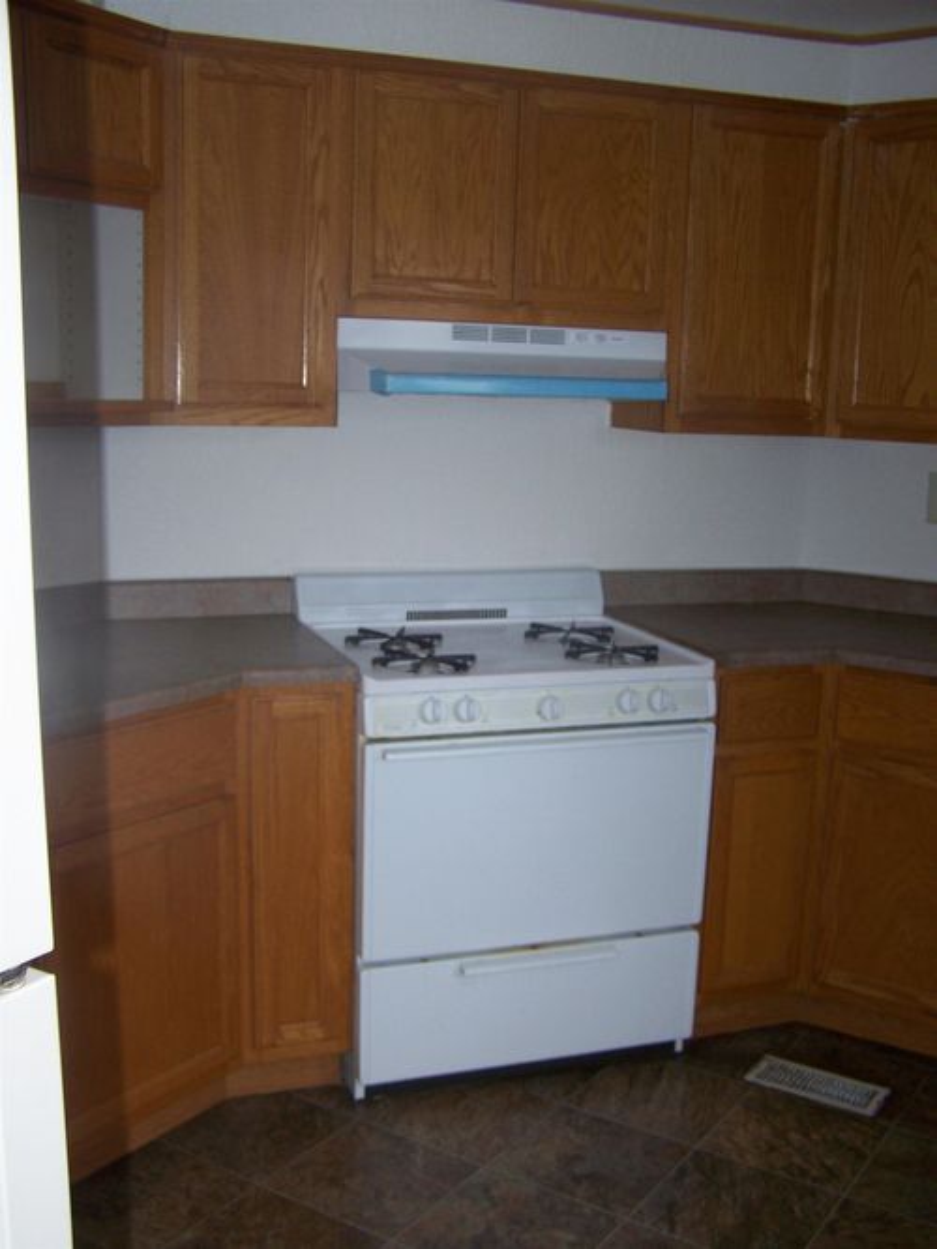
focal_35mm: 38
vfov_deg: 49.0
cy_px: 624
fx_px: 1372
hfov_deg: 37.7
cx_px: 468
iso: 80
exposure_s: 1/60
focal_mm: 6.3
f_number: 2.8
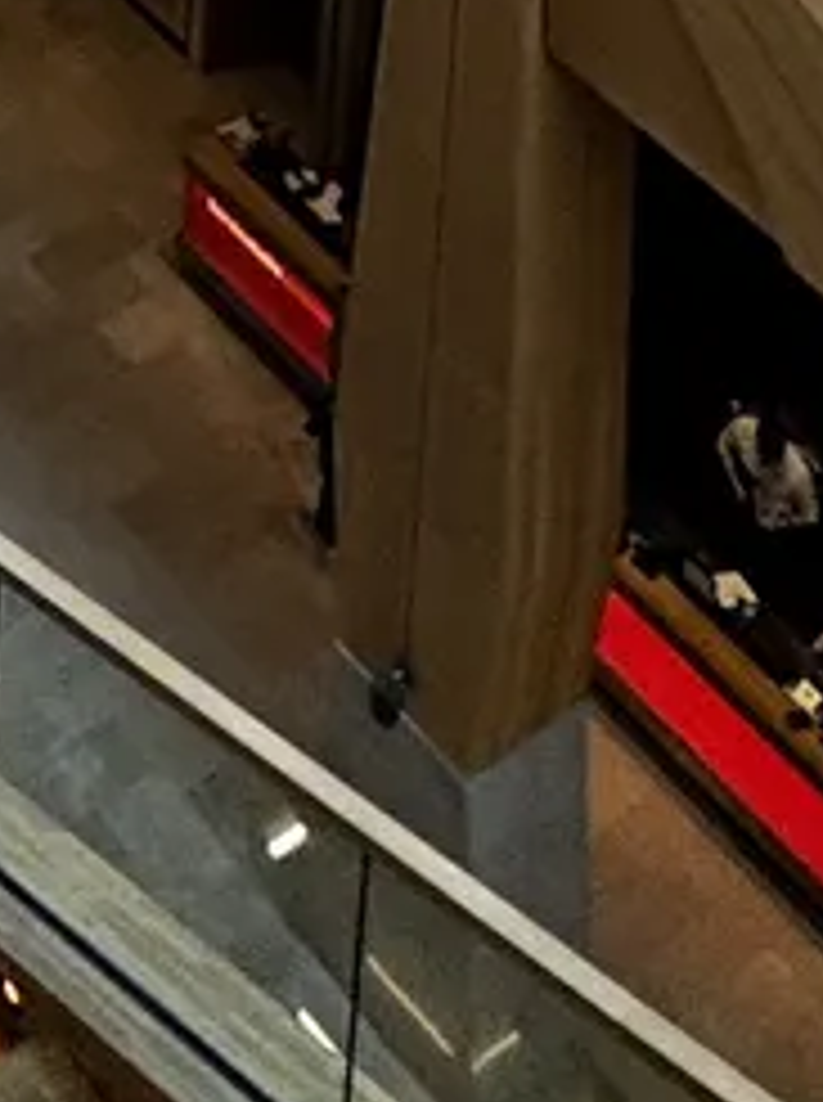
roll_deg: -1.3
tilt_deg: -6.6
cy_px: -2442
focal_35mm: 103
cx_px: -1138
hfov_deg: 11.8
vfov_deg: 10.5
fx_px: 3274
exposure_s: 1/132
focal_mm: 2.22
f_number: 2.2
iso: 40
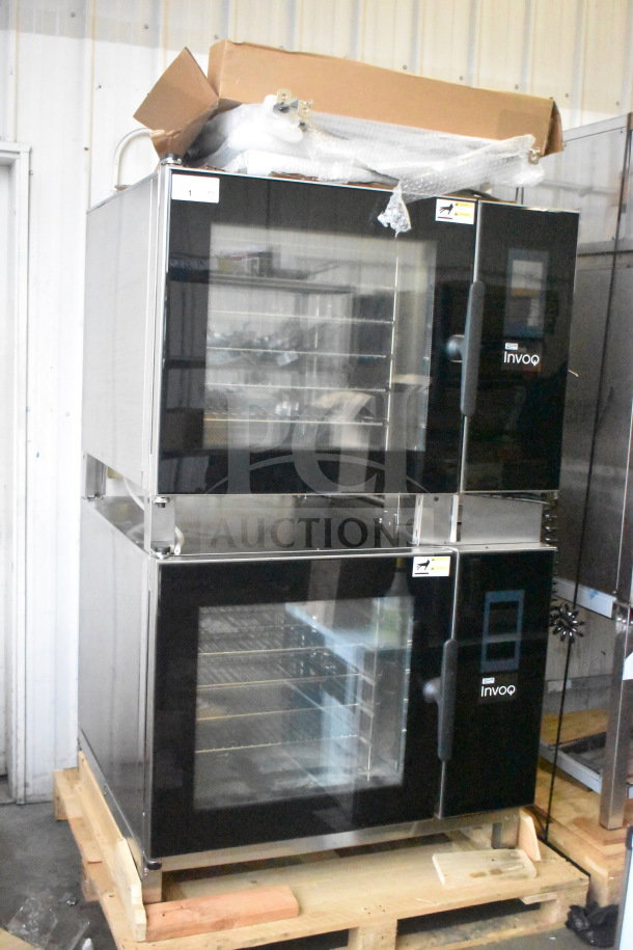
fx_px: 1029
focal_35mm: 39
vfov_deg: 49.6
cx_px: 316
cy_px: 475
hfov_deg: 34.2
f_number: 4
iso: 25600
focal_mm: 26
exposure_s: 1/3200
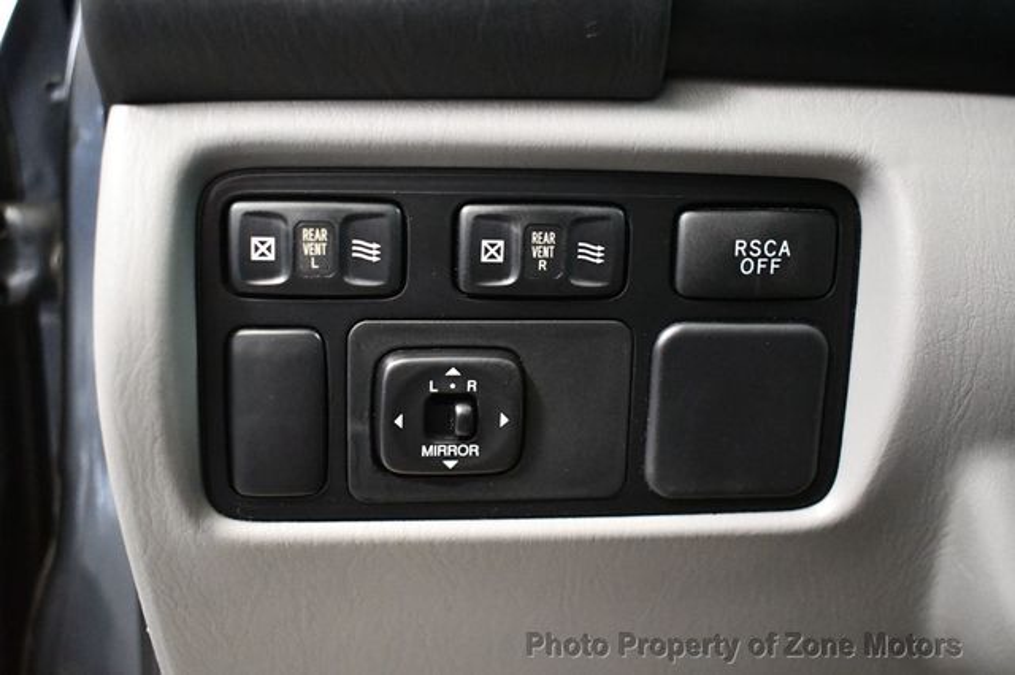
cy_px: 338
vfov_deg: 31.2
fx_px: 1212
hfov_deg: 45.5
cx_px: 508
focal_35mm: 43
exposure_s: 1/60
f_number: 4.2
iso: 10000
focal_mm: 29
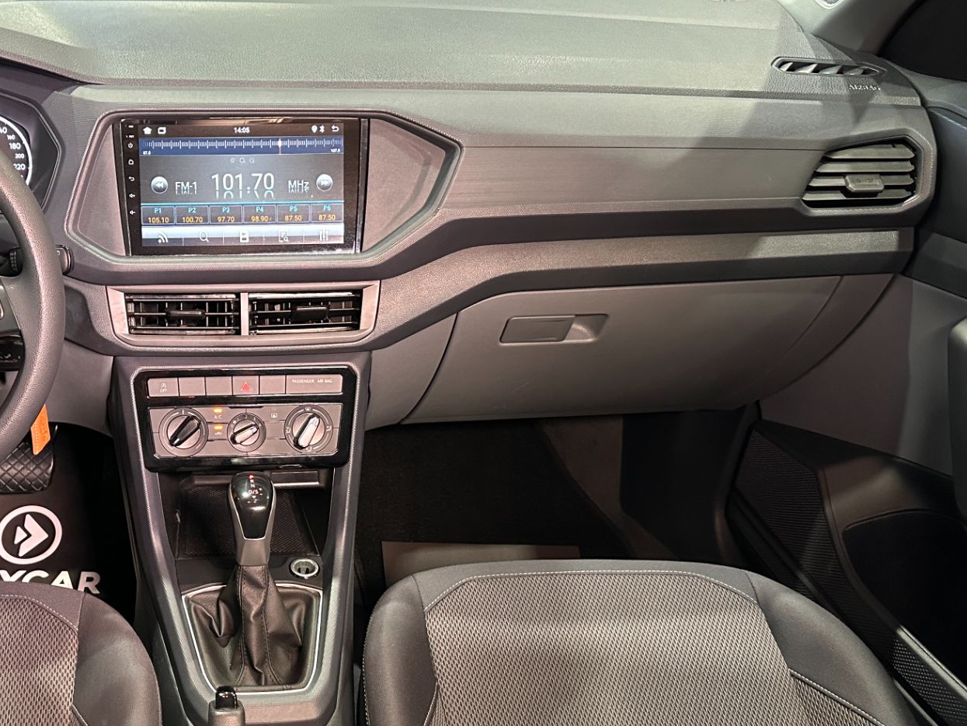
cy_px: 446
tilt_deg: -35.0
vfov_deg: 38.5
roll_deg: -1.1
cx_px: 242
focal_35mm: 37
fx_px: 1034
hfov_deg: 48.2
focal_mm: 6.86
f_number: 1.78
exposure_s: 1/50
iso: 500
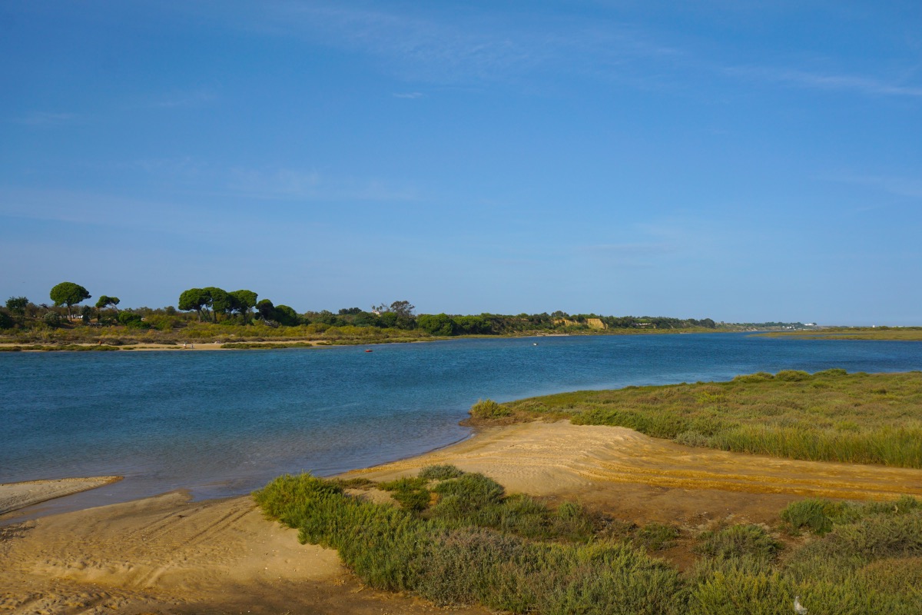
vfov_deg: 41.7
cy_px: 308
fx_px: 807
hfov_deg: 59.5
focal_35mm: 32
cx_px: 461
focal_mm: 21
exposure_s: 1/1000
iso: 160
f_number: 7.1
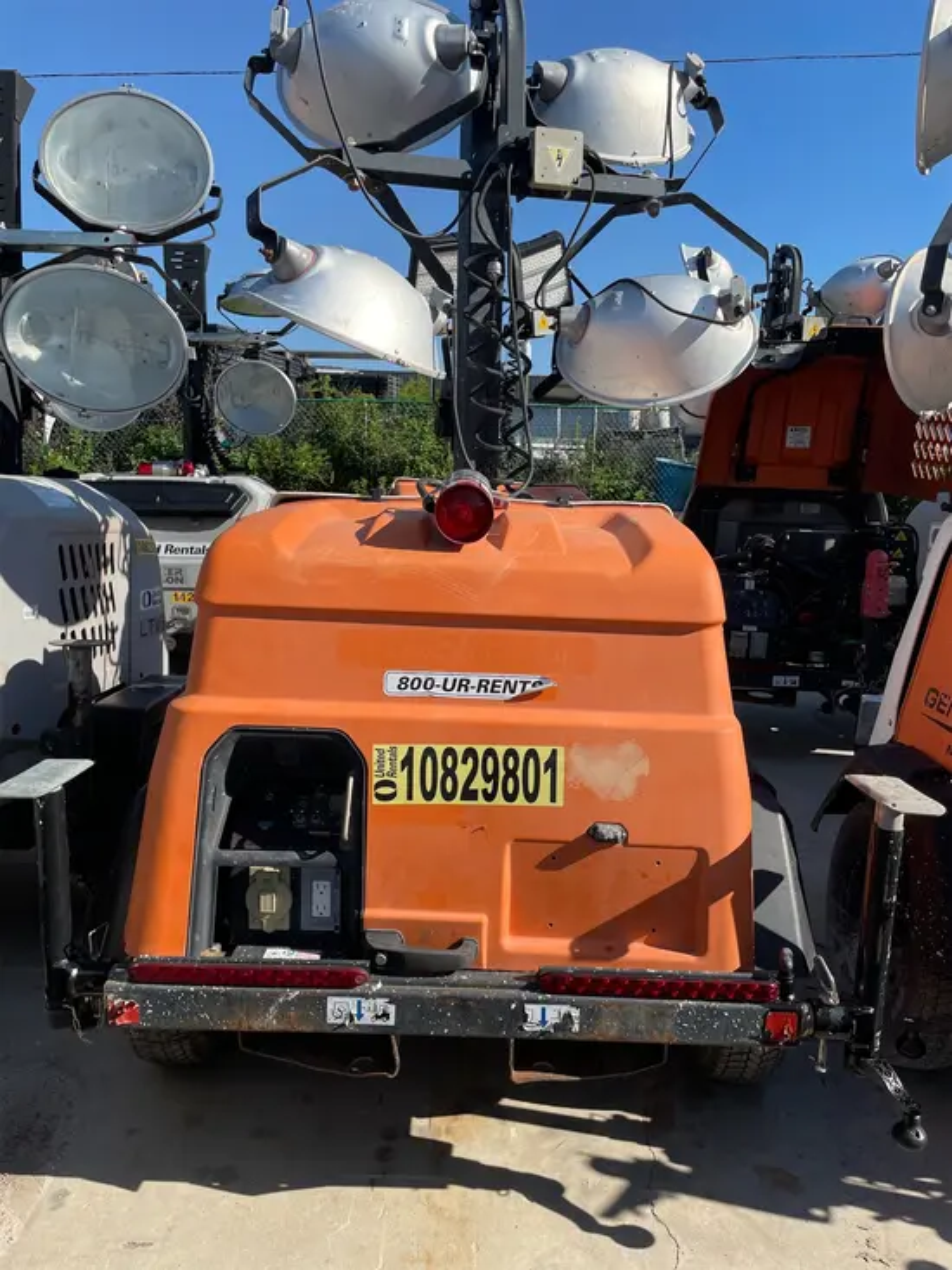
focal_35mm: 26
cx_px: 476
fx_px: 953
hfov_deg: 53.1
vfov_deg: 67.3
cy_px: 635
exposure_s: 1/3509
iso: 50
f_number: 1.6
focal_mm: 4.2
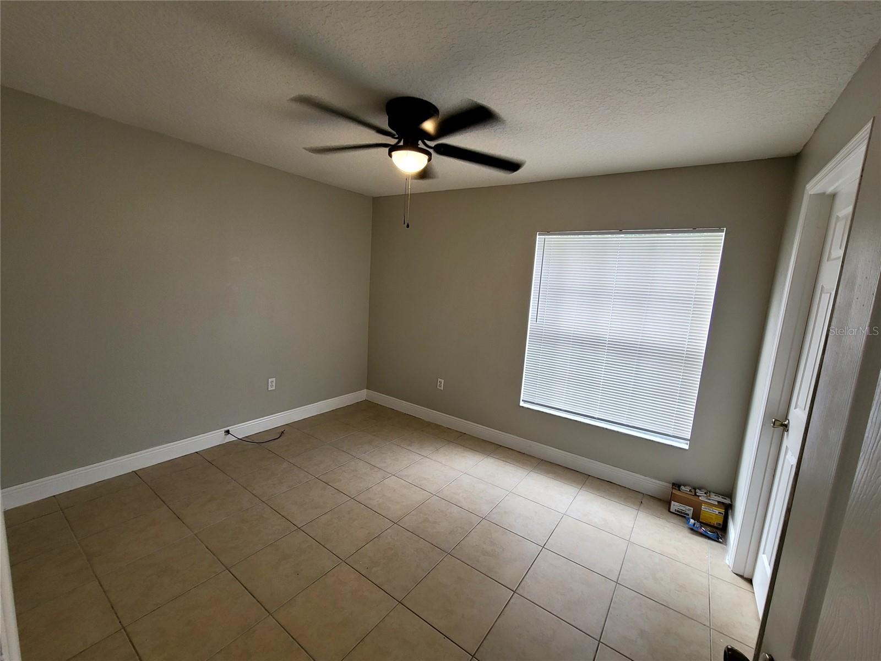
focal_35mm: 13
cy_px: 330
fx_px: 331
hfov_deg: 106.2
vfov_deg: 89.9
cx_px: 440
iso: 125
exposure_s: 1/60
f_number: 2.2
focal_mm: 2.2
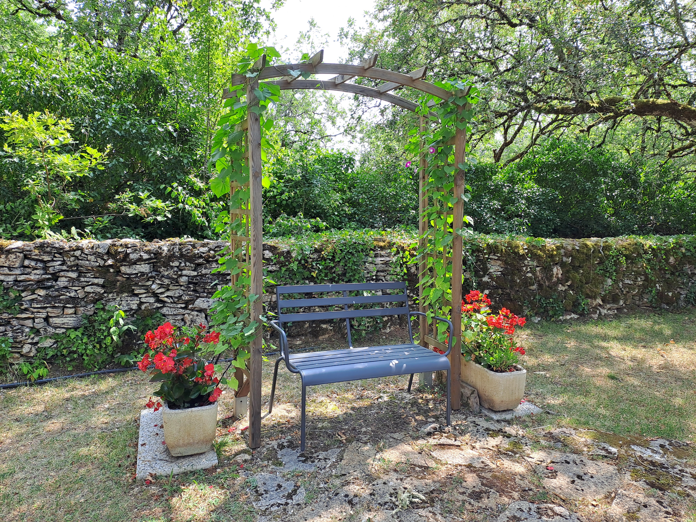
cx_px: 348
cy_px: 261
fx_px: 503
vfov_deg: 54.9
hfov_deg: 69.4
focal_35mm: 25
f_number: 1.8
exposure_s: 1/271
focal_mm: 4.65
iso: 32
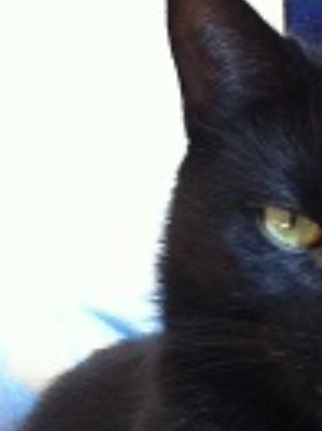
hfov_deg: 10.1
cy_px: 413
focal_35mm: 143
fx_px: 1776
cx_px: 463
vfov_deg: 13.7
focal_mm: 3.85
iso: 250
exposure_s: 1/17
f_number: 2.8
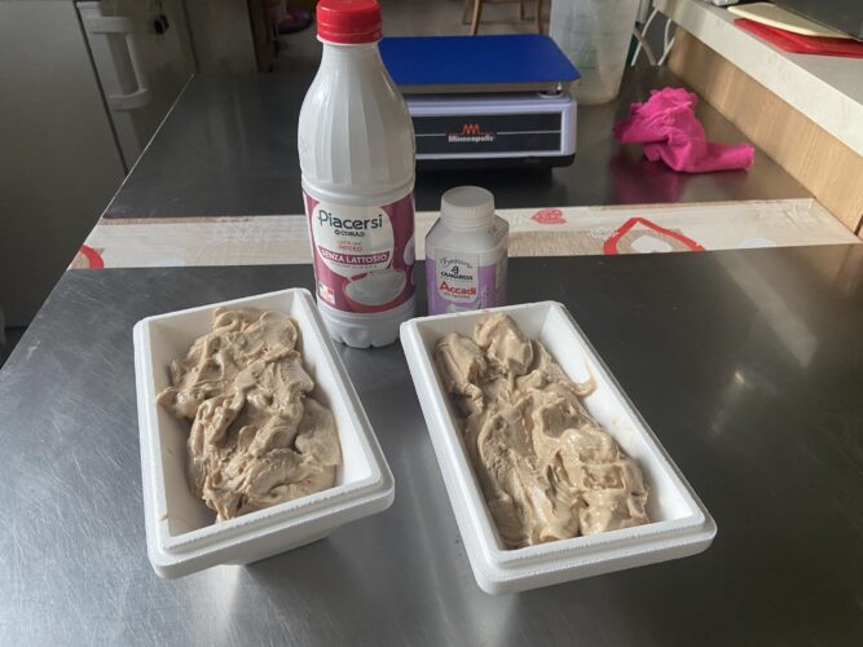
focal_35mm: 26
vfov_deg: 53.0
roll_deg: -0.3
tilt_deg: -38.2
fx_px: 648
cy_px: 324
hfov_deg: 67.3
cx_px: 432
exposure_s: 1/60
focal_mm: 4.25
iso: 125
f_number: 1.8
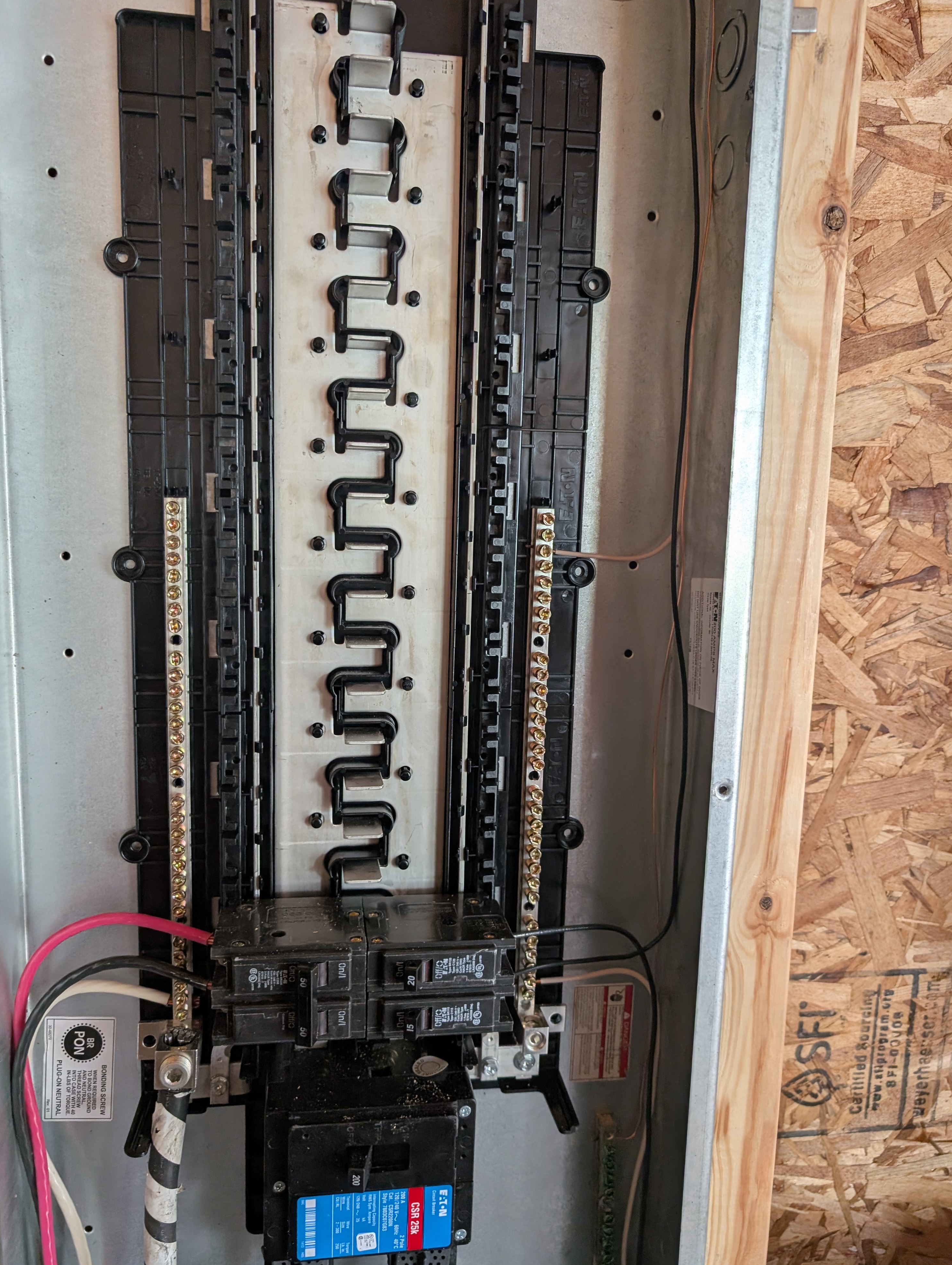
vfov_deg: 69.3
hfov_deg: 55.0
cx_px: 463
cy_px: 636
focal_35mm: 25
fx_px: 914
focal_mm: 6.9
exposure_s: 1/138
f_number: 1.68
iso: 523
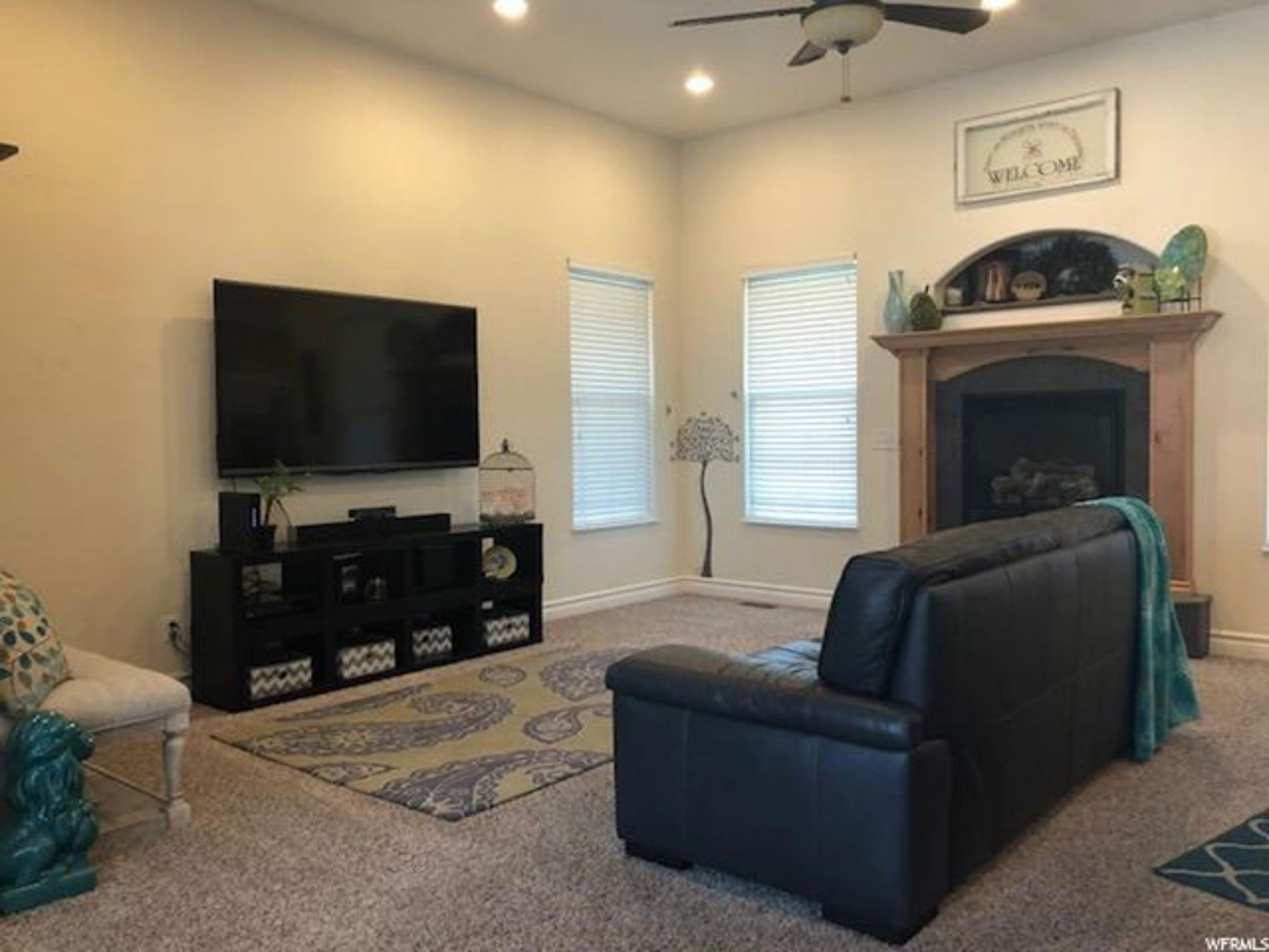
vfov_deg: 49.7
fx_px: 1026
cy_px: 476
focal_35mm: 28
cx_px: 634
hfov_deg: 63.4
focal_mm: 4
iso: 40
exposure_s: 1/17
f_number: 1.8
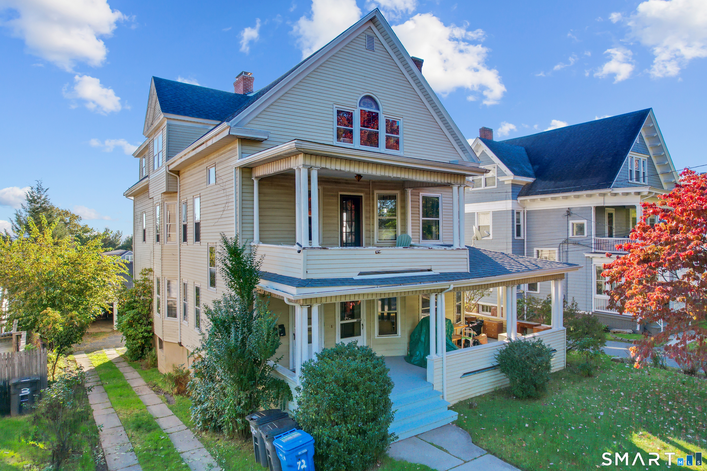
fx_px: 432
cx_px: 354
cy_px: 236
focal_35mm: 22
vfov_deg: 57.2
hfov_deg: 78.6
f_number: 2.8
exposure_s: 1/800
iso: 100
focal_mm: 8.38
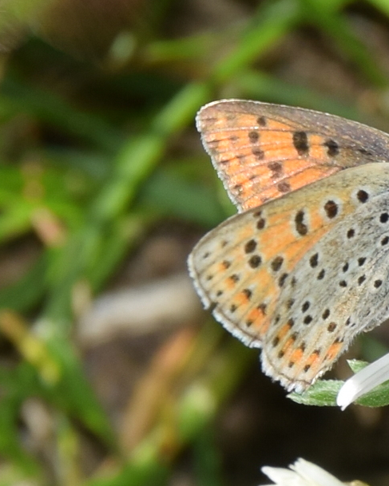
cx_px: 300
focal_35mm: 310
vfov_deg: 6.2
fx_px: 4462
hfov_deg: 5.0
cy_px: 232
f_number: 11
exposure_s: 1/160
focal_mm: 140
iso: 100
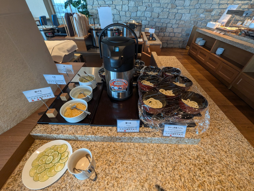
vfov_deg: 90.1
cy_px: 96
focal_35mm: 13
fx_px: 96
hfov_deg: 106.1
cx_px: 127
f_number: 2.2
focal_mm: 1.95
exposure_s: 1/145
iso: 225
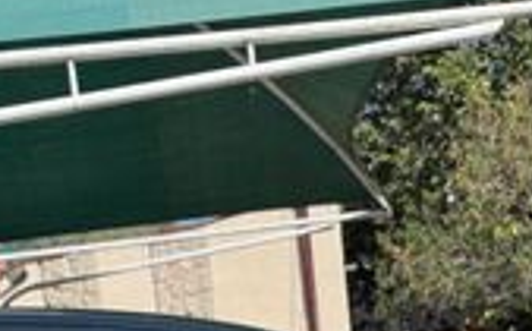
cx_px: 198
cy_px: 517
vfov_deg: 8.9
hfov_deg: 14.7
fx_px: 2055
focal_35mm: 142
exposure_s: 1/2252
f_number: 1.78
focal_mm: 6.76
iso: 64
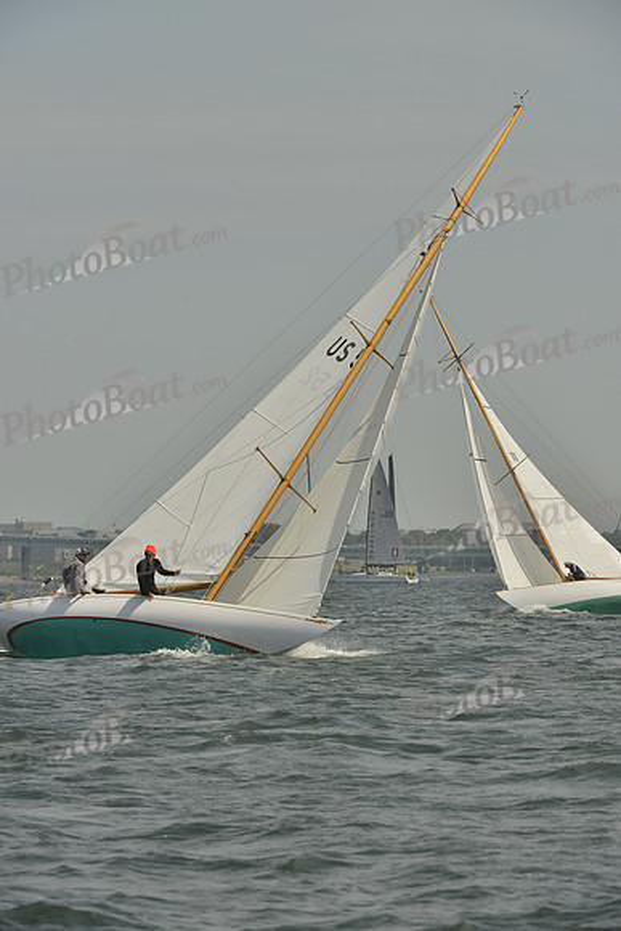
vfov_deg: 10.3
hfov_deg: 6.9
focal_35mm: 200
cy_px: 466
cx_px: 310
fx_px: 5172
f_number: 10
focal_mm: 200
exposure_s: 1/1000
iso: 280
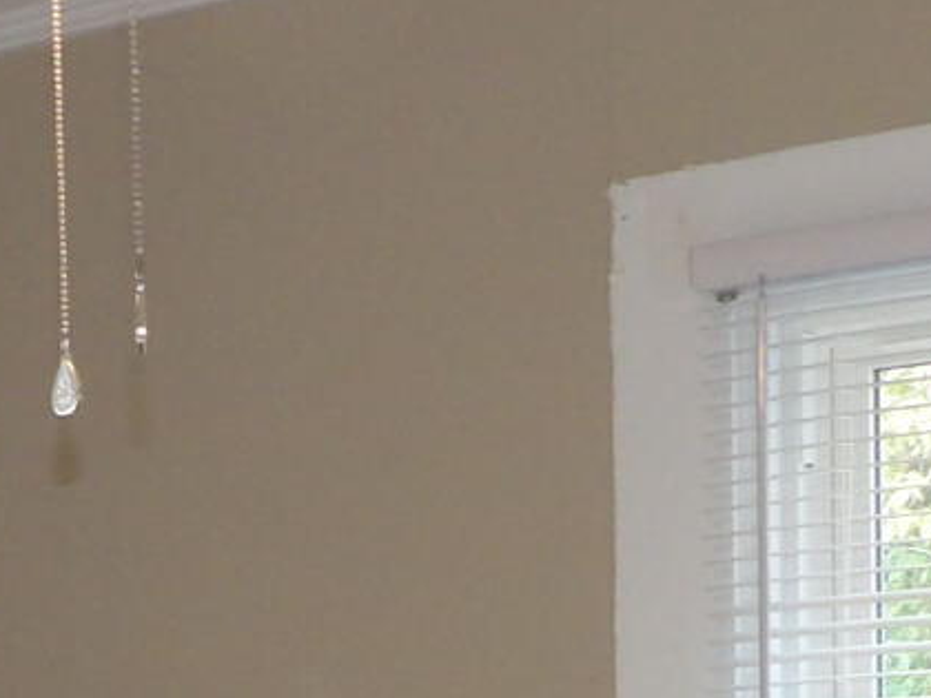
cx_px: -173
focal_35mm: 117
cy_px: 1252
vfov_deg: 11.7
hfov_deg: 16.2
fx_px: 3147
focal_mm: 4.3
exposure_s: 1/28
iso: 200
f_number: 3.2
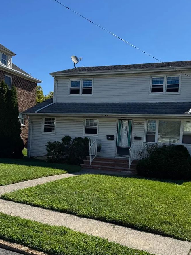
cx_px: 126
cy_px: 158
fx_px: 272
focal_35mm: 37
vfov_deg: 49.7
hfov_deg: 38.3
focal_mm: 6.76
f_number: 1.78
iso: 80
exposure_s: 1/4608
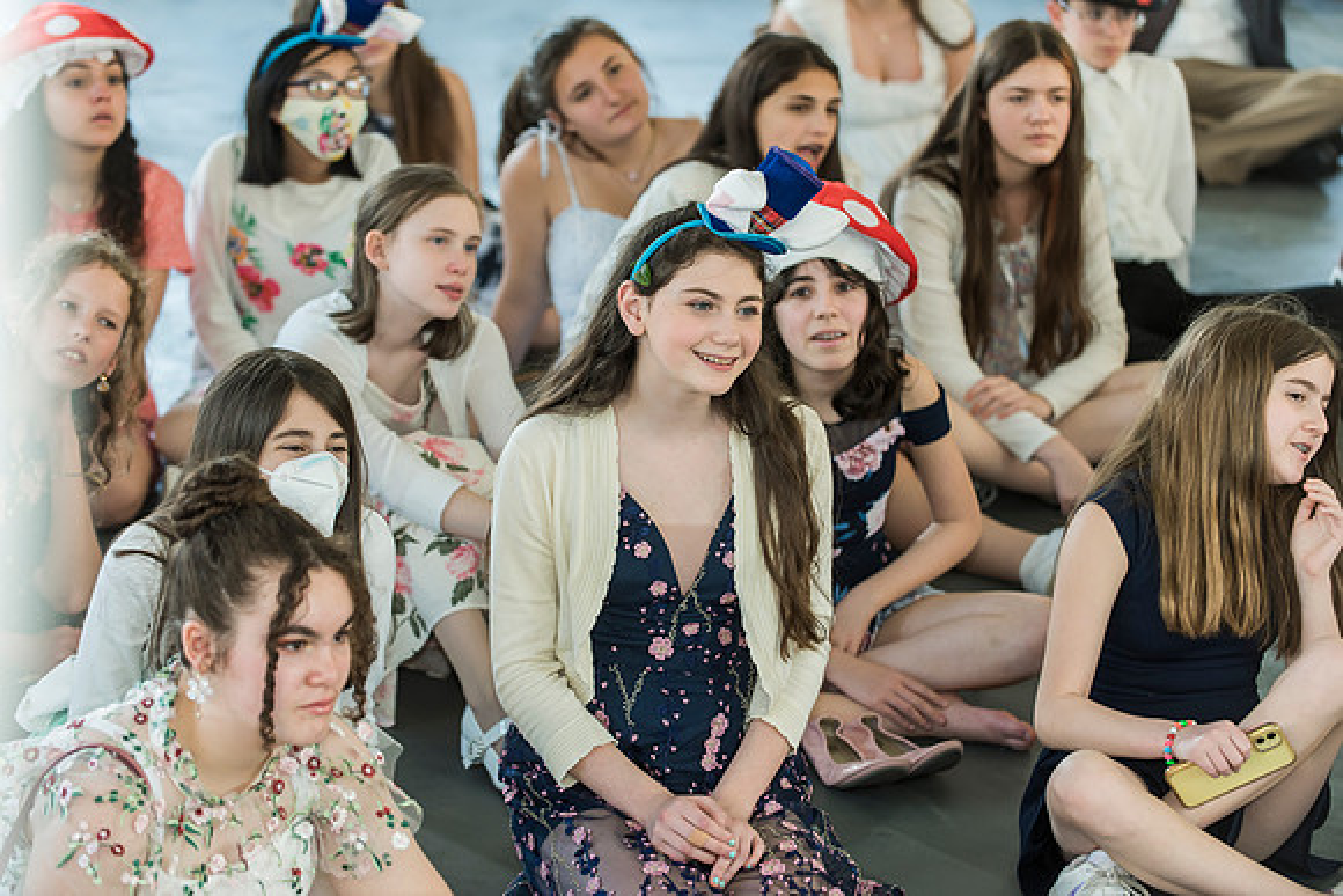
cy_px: 448
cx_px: 672
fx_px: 4104
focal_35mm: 110
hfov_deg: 18.6
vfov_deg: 12.5
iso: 640
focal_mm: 110
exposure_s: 1/160
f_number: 4
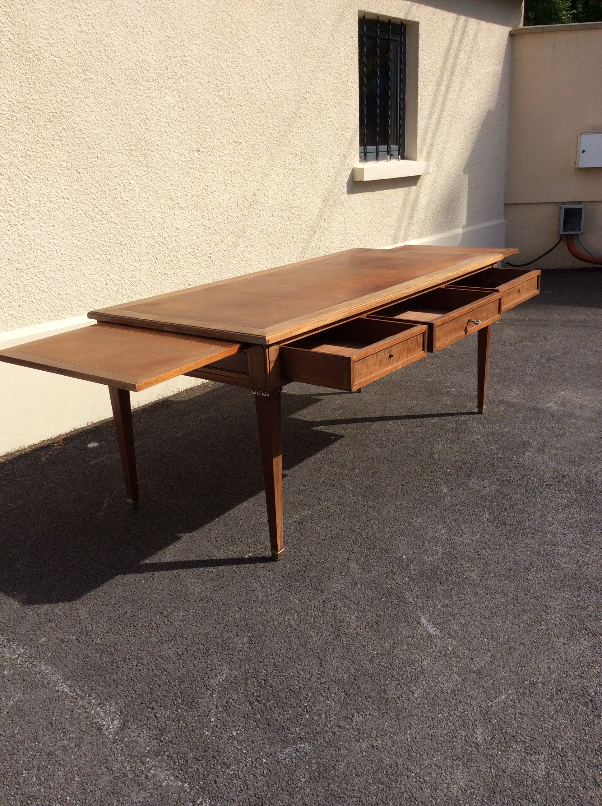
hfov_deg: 44.1
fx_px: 744
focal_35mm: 32
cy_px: 403
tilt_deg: -17.0
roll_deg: +4.7
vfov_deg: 56.9
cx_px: 301
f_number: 2.4
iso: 32
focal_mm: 3.3
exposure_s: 1/2288
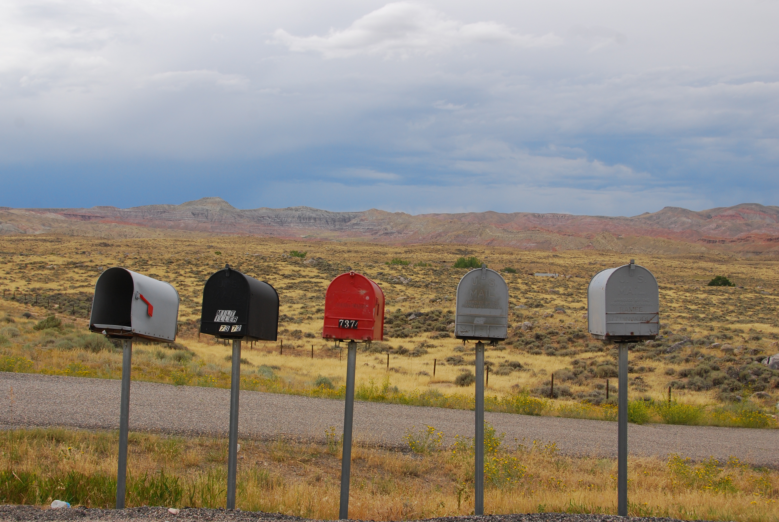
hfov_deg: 43.5
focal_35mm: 45
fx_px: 975
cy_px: 265
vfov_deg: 29.9
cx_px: 368
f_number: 9.5
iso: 200
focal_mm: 28
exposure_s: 1/350
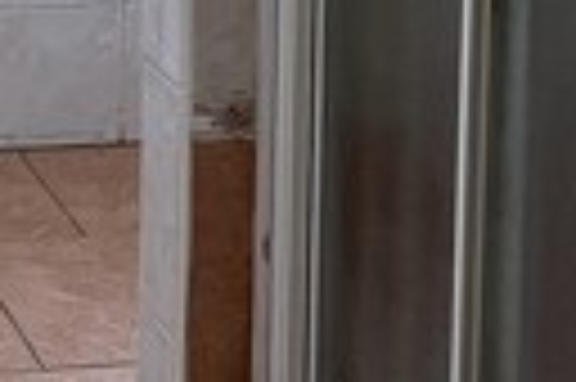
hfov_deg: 11.3
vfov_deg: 7.5
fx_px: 2701
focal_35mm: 169
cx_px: -472
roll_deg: +1.0
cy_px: -562
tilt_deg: -9.1
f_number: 1.6
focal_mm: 5.1
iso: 125
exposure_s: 1/76
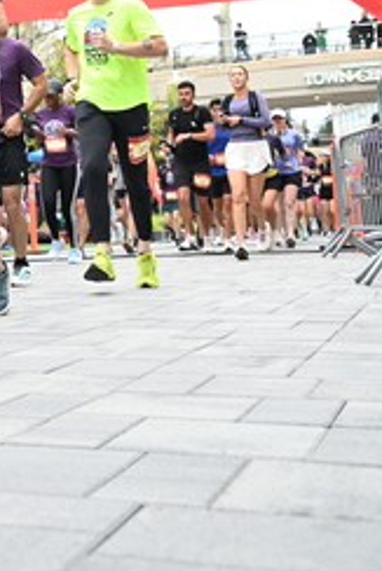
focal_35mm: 70
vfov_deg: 27.7
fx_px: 1113
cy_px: 47
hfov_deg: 18.8
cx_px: -29
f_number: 4
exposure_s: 1/640
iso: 2000
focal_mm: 31
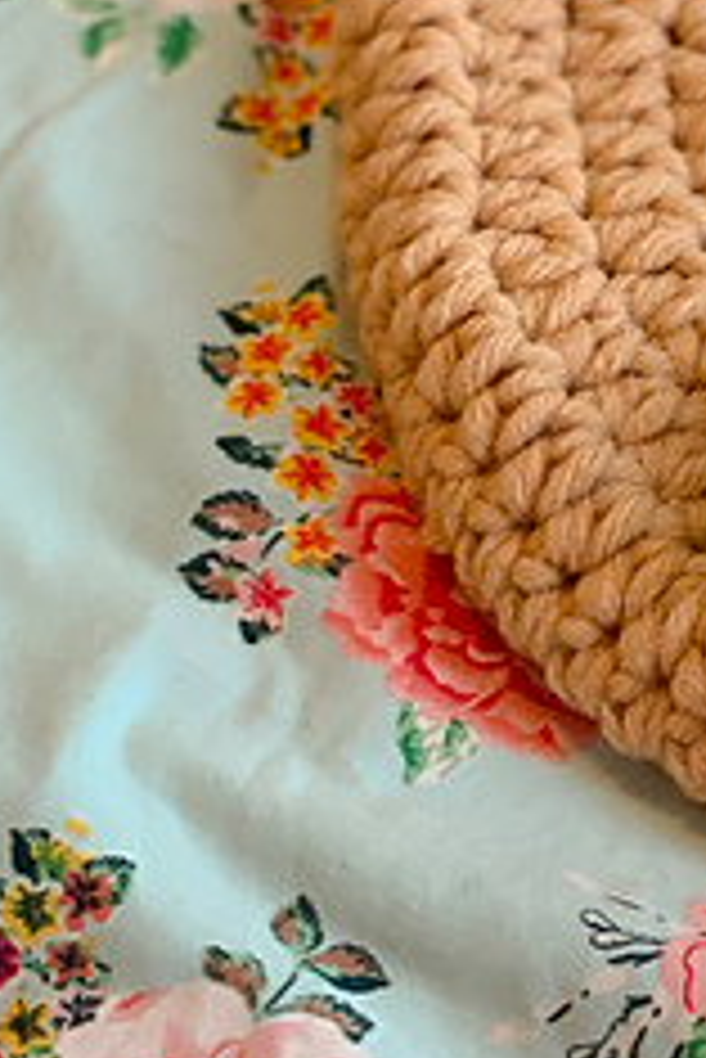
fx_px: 4318
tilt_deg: -51.2
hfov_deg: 9.2
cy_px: -176
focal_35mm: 147
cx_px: 922
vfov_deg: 13.6
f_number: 2.4
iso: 125
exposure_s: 1/60
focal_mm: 6
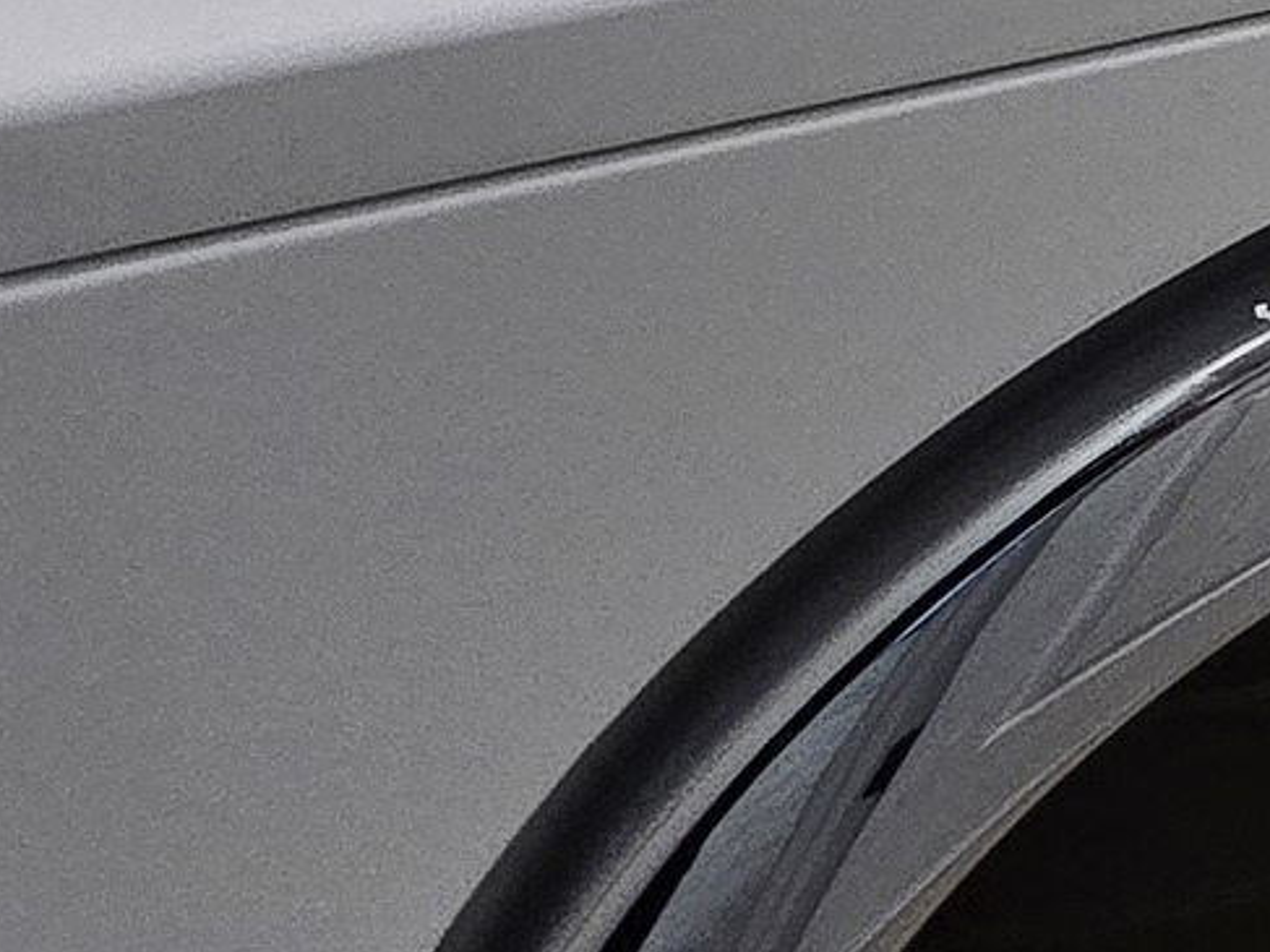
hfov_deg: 15.2
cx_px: 2962
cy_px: -965
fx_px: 3008
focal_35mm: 82
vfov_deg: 14.7
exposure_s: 1/60
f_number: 2.2
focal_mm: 2.2
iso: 200
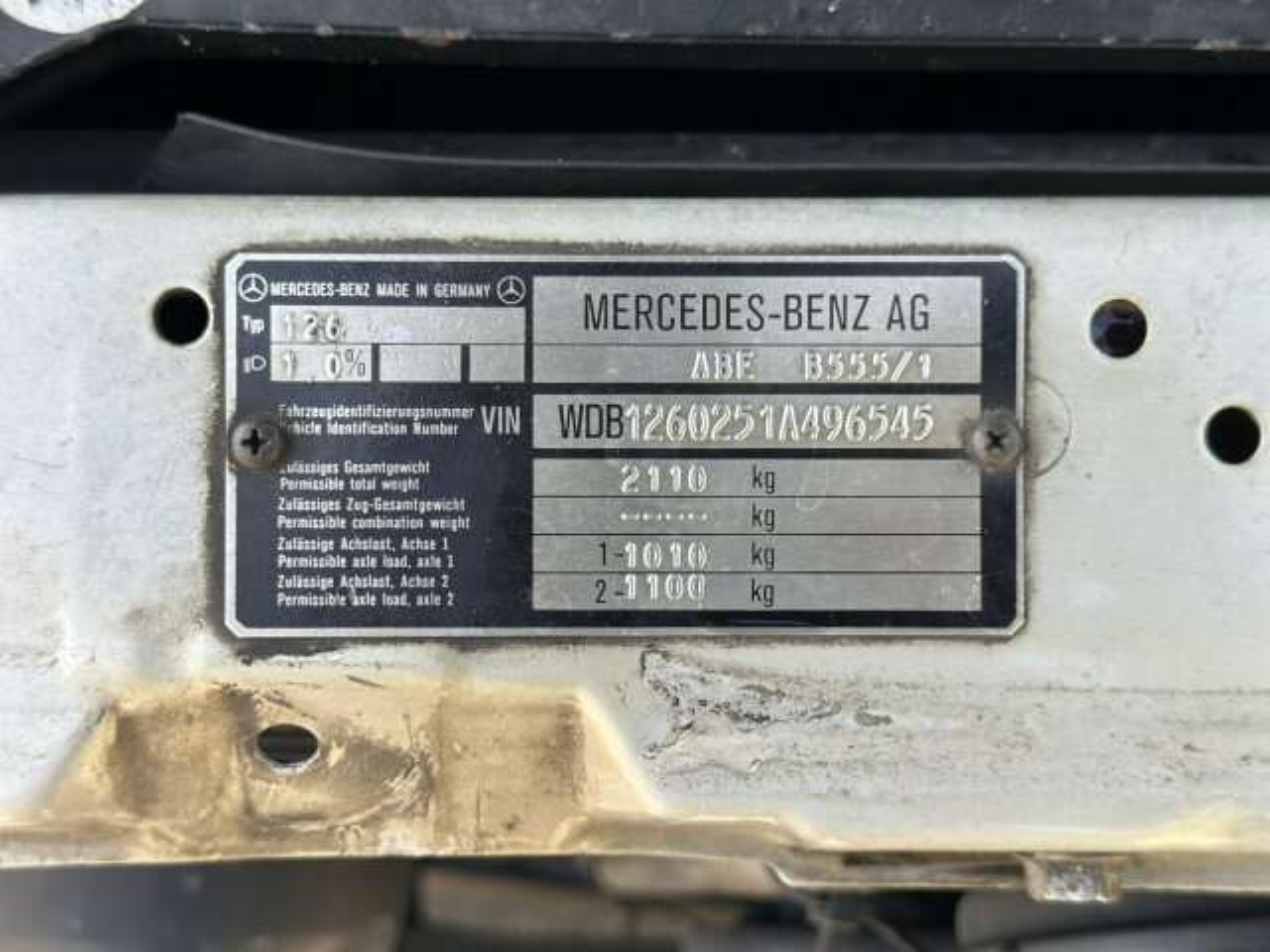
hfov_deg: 39.7
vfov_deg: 30.3
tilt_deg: -79.3
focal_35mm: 48
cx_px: 635
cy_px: 476
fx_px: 1761
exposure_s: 1/376
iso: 80
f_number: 1.78
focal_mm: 6.86
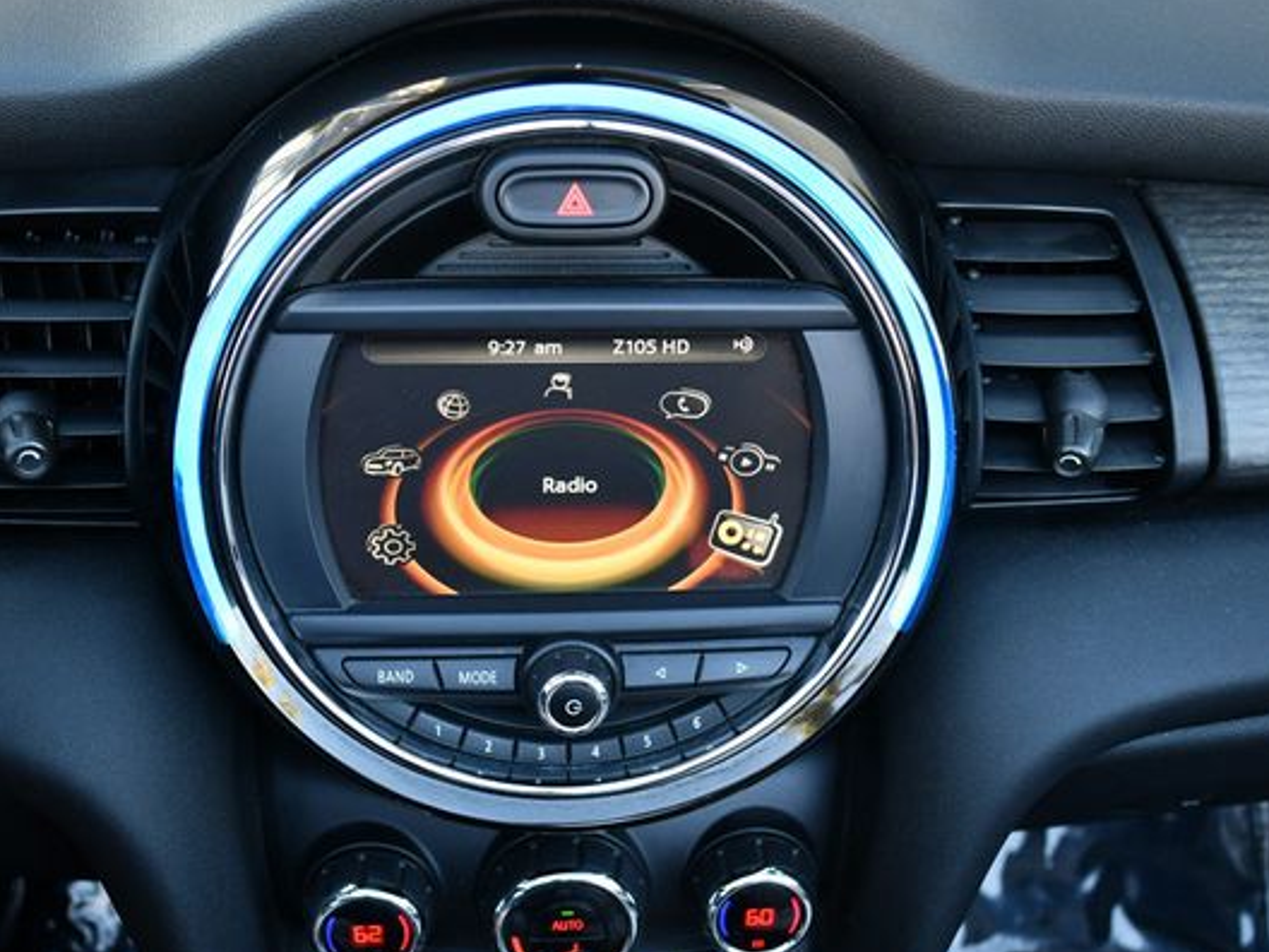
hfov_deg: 44.8
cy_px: 462
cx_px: 610
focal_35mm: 42
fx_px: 1540
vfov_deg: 34.3
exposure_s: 1/250
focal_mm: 18
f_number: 3.5
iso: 720
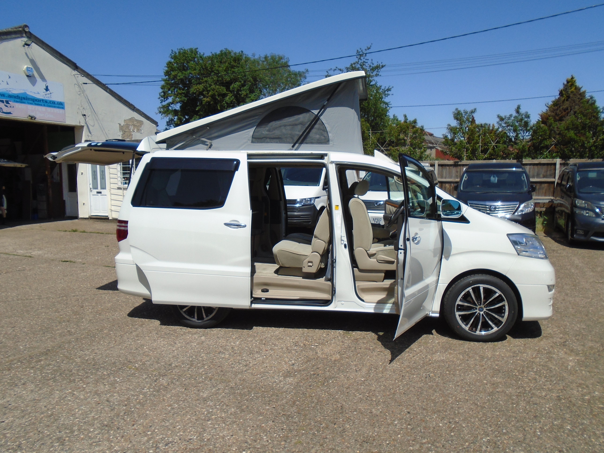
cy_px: 226
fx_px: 454
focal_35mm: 26
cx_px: 302
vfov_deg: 53.1
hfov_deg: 67.3
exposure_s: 1/320
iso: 100
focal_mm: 4.6
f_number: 8
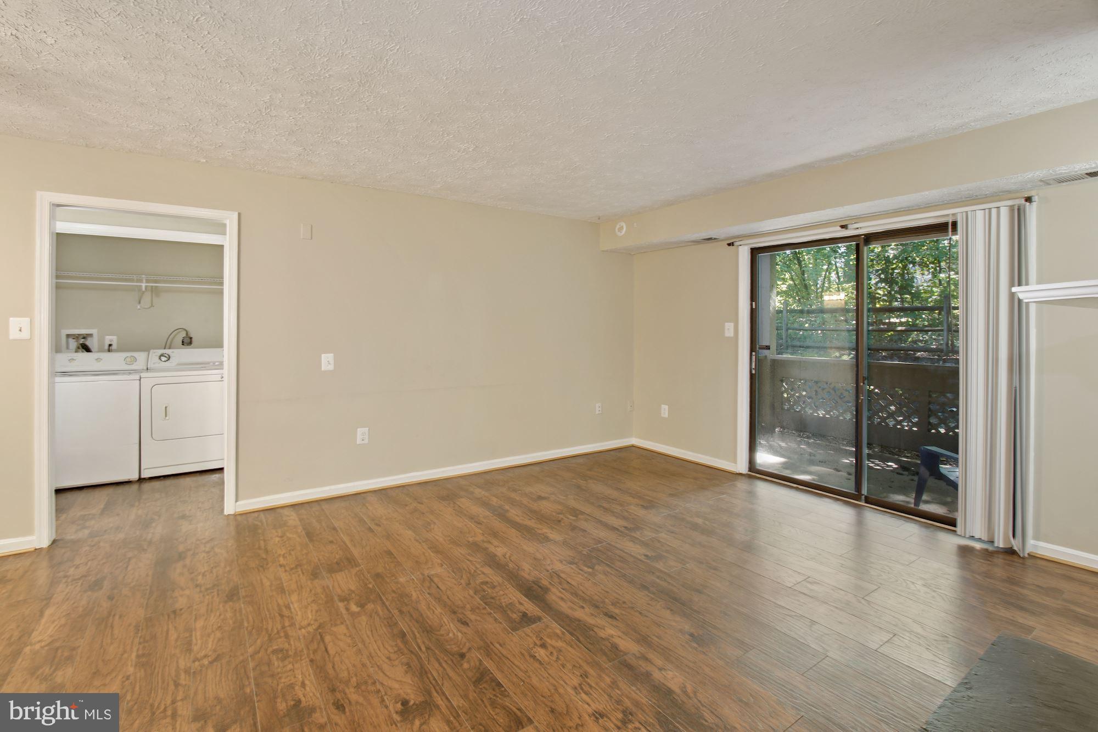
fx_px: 458
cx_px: 549
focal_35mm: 15
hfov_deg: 100.4
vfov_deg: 77.3
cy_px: 366
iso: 200
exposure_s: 5
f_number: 8
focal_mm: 10
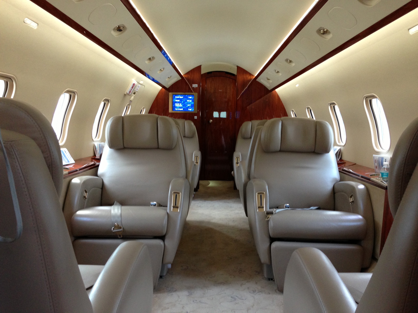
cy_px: 156
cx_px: 209
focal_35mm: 33
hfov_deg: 55.4
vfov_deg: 42.9
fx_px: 398
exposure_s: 1/20
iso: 160
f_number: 2.4
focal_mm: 4.13
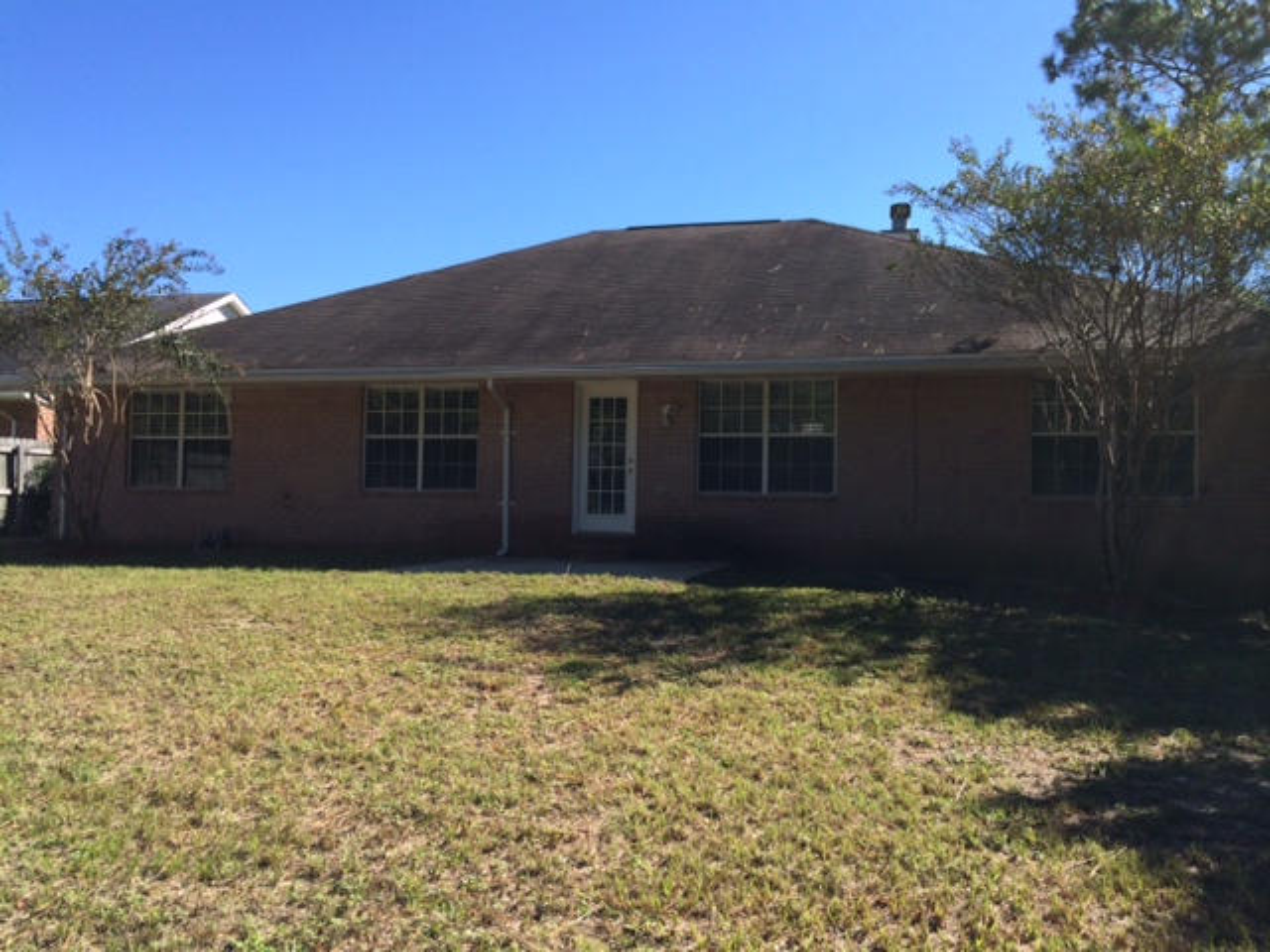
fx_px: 1101
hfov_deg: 60.0
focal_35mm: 30
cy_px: 476
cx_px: 635
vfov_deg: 46.8
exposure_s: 1/1282
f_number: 2.2
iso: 32
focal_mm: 4.12
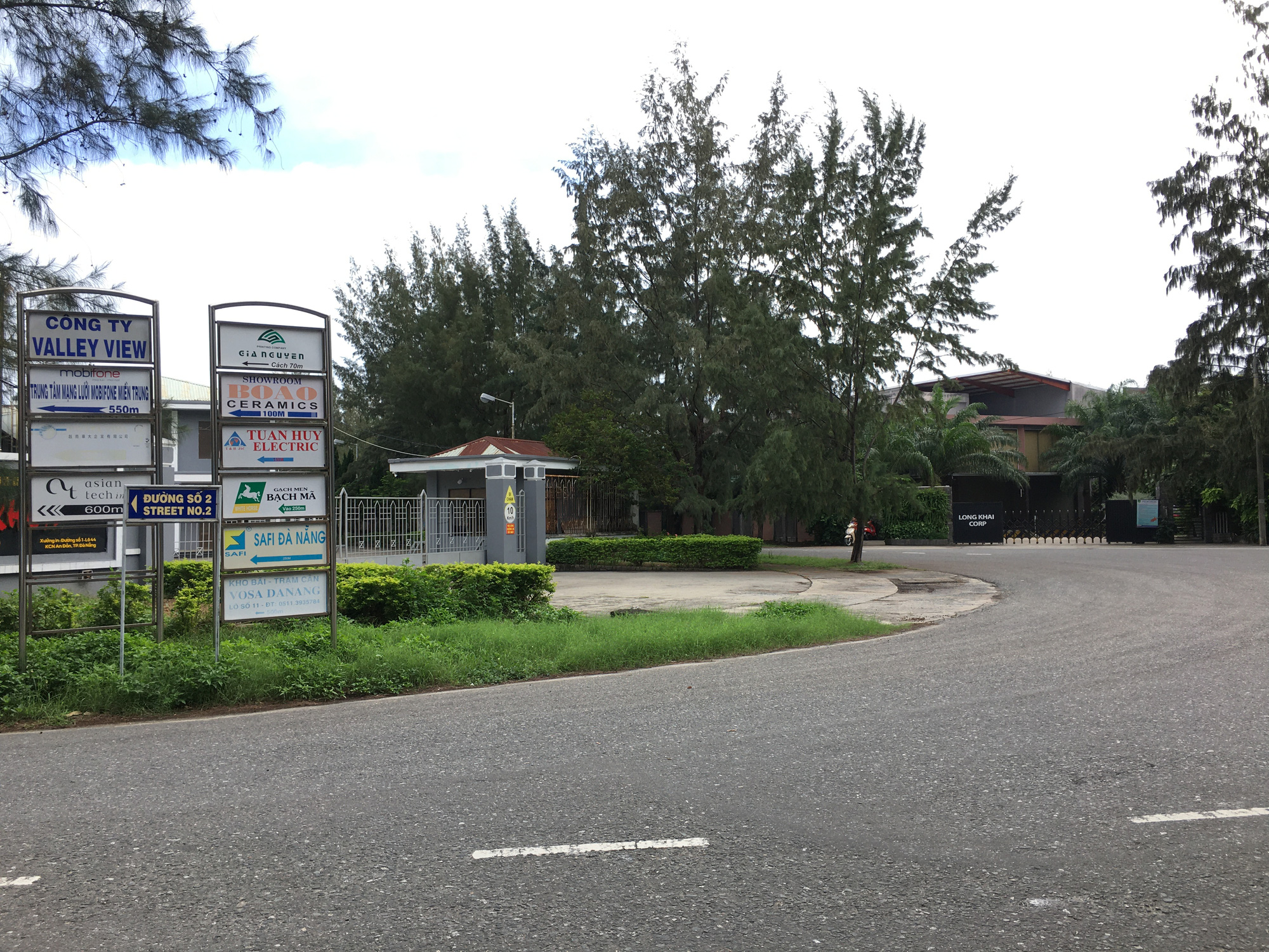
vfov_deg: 48.2
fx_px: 1063
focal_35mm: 29
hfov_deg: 61.7
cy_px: 476
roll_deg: +1.1
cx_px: 634
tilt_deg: +3.1
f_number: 2.2
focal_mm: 4.15
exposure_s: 1/466
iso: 25
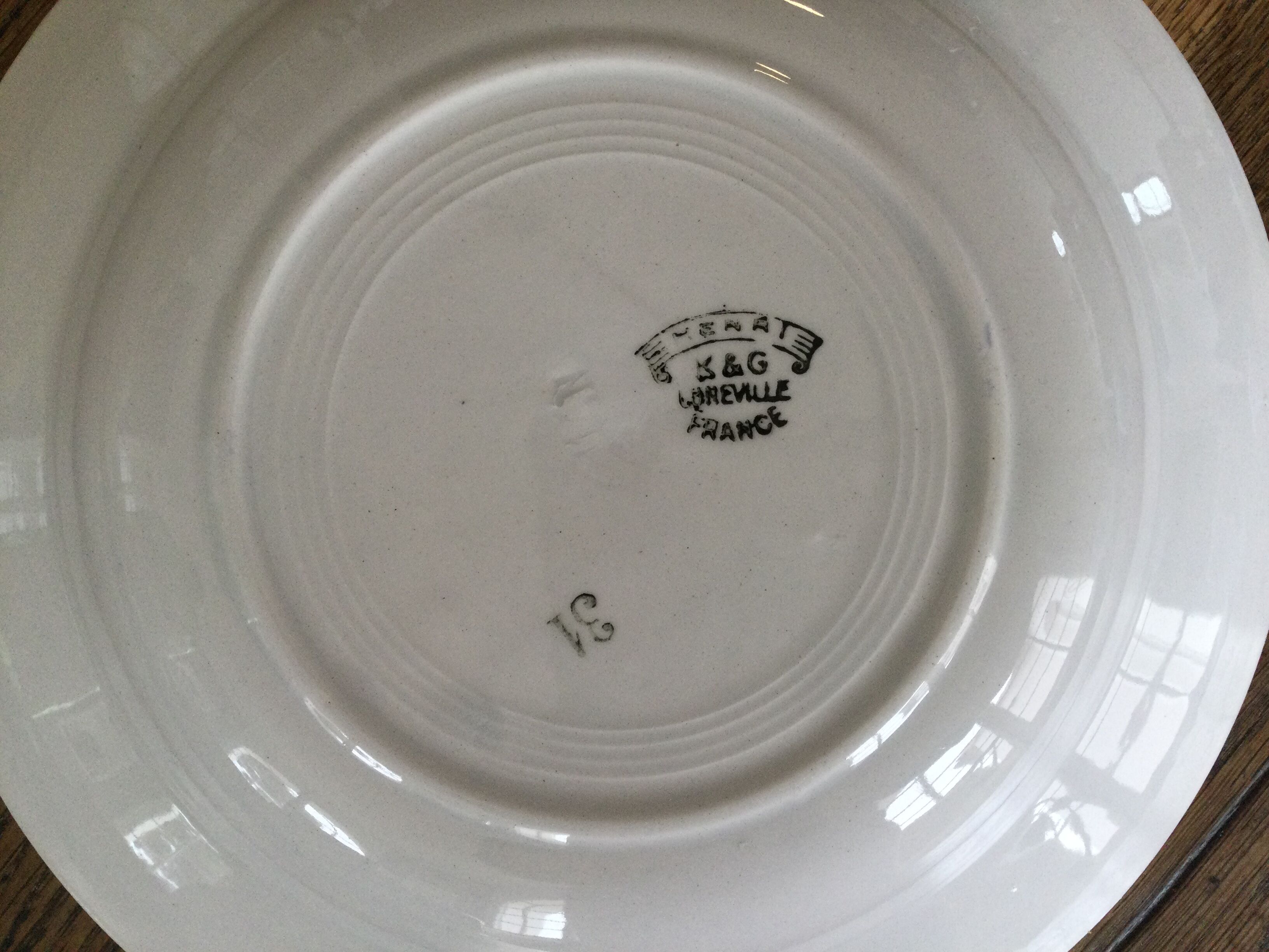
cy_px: 476
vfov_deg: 45.4
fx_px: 1136
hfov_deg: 58.4
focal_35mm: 31
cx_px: 634
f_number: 2.4
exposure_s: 1/33
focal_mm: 3.3
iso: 40
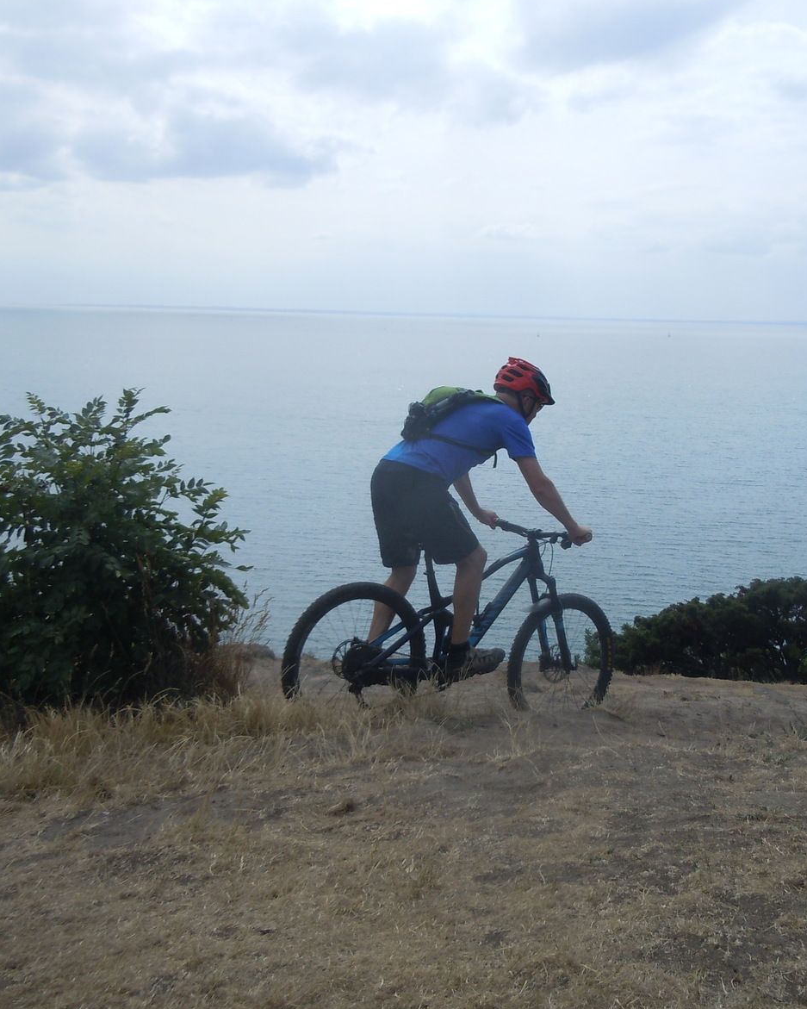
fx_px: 1194
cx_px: 467
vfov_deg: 45.8
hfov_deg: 37.3
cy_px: 508
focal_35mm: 40
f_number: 7
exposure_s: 1/400
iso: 100
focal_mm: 5.4
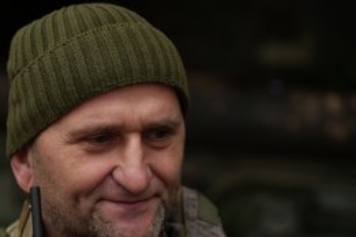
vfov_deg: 11.9
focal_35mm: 115
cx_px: 124
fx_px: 1137
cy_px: 170
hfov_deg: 17.8
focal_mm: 75
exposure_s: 1/80
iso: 100
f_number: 2.8
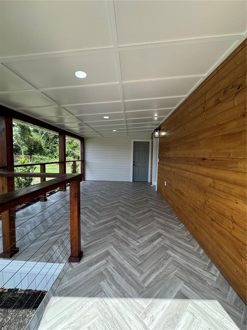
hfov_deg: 85.7
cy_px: 165
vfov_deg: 102.1
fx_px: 133
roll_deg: +0.1
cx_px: 124
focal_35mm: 14
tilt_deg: -3.9
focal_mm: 2.22
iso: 40
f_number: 2.2
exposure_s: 1/327
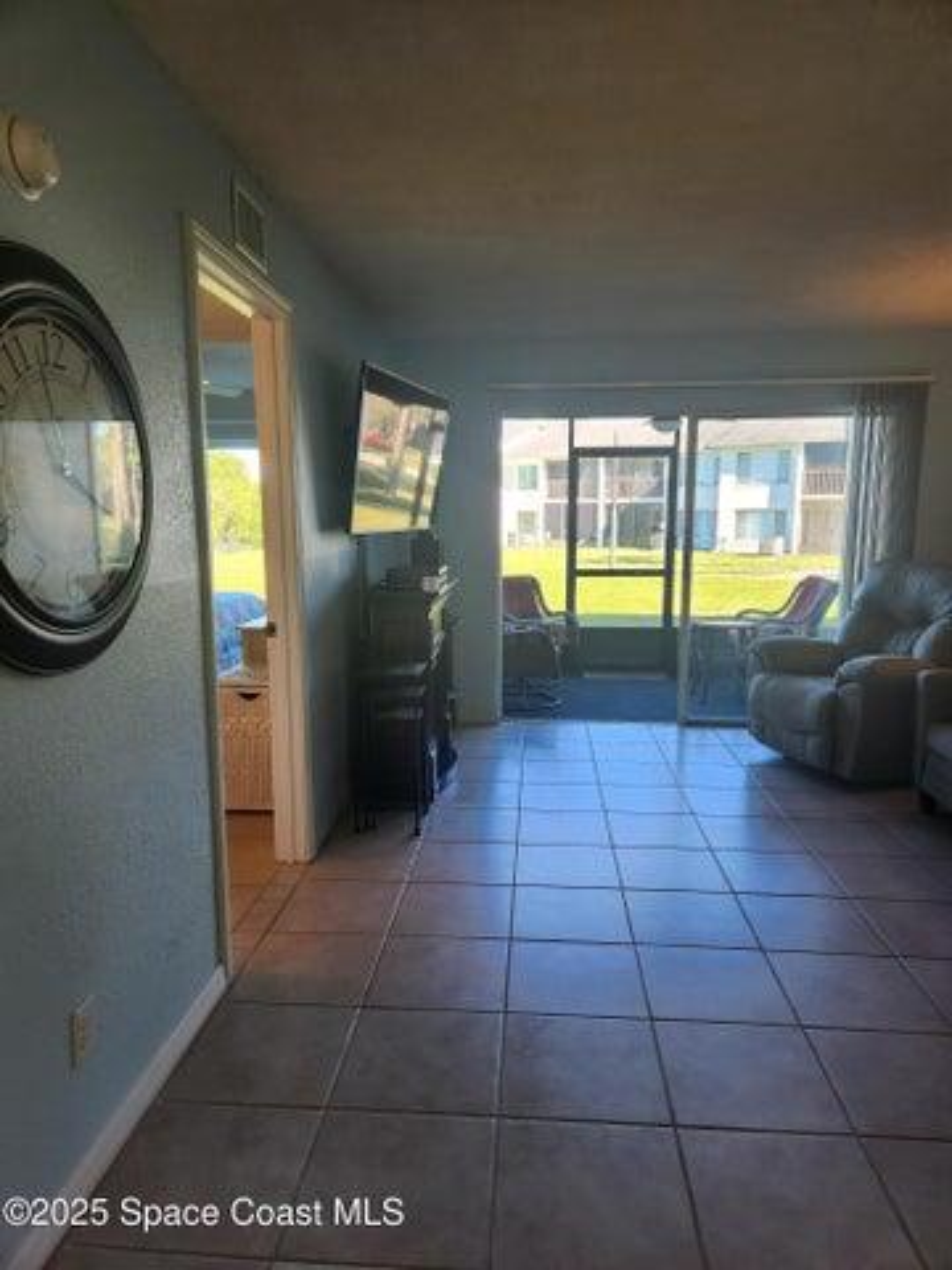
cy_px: 635
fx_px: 843
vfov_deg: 73.9
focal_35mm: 23
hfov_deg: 58.9
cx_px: 476
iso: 100
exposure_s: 1/180
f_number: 1.8
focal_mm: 5.4
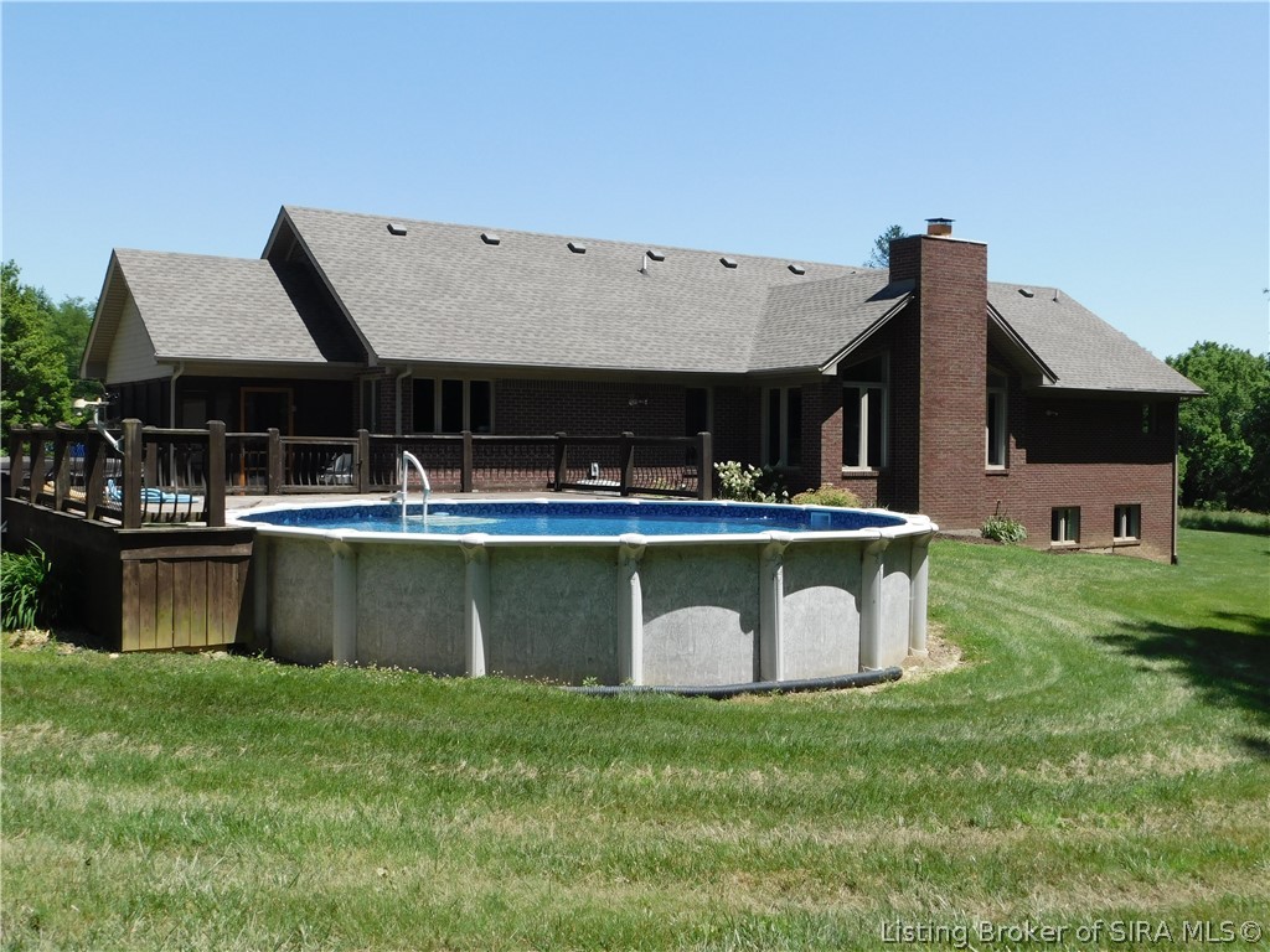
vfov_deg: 39.7
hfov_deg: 51.4
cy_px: 476
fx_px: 1321
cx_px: 635
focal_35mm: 36
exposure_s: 1/800
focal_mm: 6.3
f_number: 3.5
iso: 125
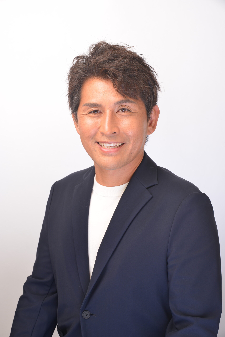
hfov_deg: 20.6
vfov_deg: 30.5
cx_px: 112
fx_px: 618
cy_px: 168
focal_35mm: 66
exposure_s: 1/100
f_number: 11
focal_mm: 66
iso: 250
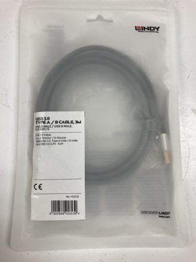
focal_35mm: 28
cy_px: 131
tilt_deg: -79.7
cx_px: 98
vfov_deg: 63.4
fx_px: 211
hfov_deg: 49.7
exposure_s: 1/120
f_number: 1.8
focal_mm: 3.99
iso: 50
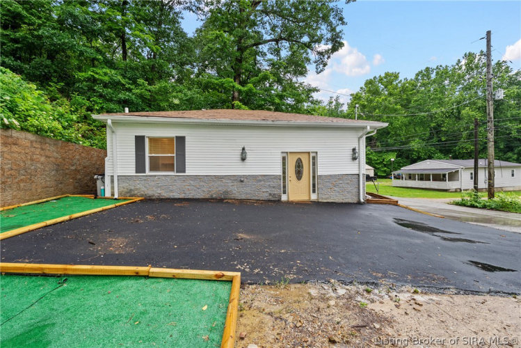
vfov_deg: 73.8
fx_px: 232
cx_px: 260
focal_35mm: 16
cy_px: 174
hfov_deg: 96.7
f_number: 11
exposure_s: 1/4
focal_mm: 16
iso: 400
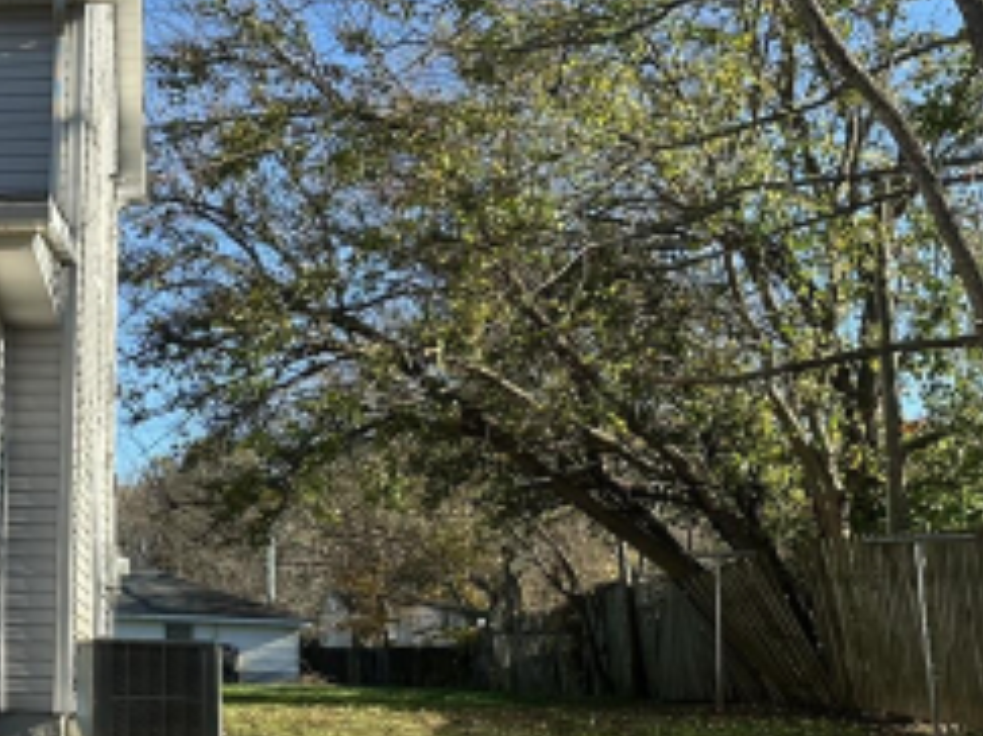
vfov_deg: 22.2
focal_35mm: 66
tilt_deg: +9.9
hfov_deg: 26.1
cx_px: -212
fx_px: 1873
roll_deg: -2.8
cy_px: 348
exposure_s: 1/1812
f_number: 1.78
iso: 80
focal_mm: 6.86
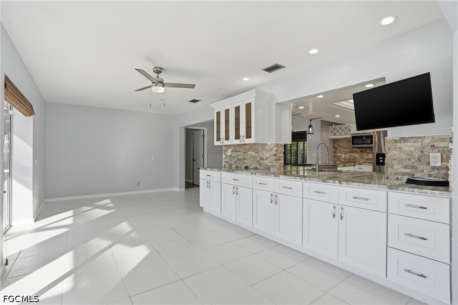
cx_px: 229
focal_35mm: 17
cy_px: 152
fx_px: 216
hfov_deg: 93.3
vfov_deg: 70.4
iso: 200
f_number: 9
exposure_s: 1/200
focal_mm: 17
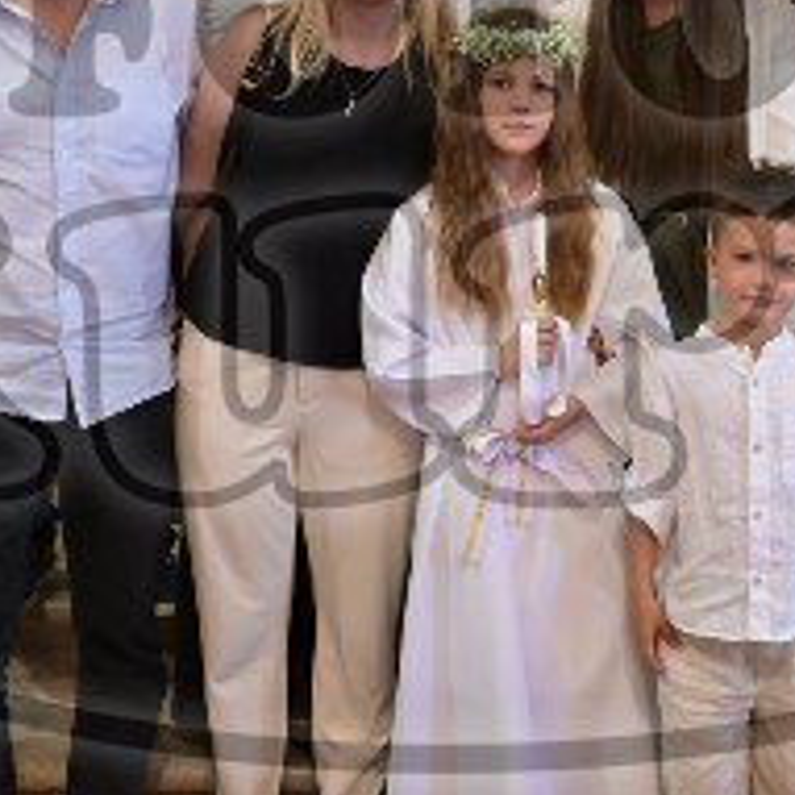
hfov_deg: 21.4
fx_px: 2105
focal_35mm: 81
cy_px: 252
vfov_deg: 21.3
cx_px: 445
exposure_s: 1/125
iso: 5000
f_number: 5
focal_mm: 28
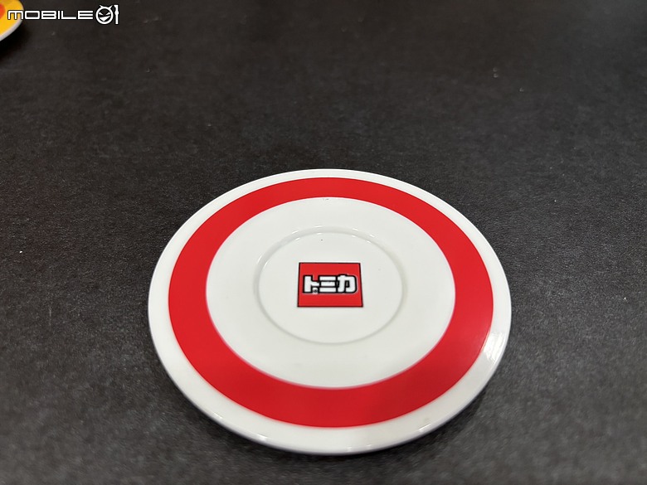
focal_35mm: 26
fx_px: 486
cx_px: 324
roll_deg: -0.5
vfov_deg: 53.1
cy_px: 242
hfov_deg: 67.3
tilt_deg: -43.9
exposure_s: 1/60
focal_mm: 5.96
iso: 80
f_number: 1.6
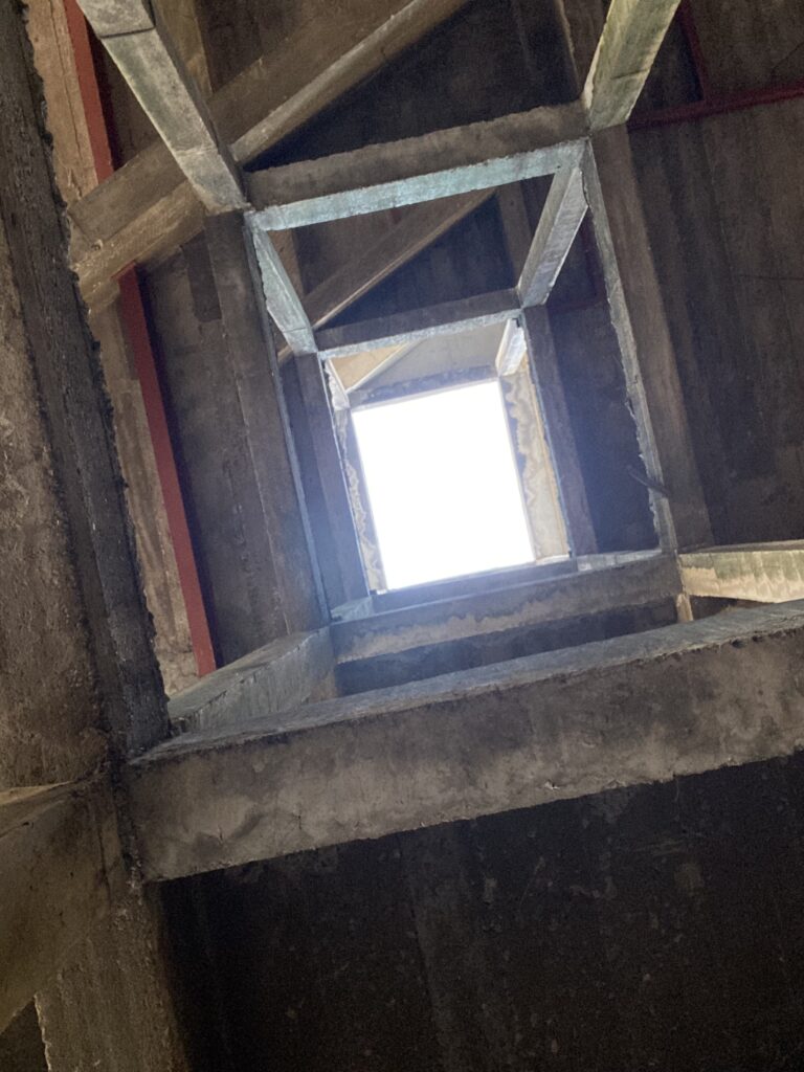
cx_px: 402
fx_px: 929
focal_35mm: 30
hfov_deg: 46.8
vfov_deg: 60.0
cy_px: 536
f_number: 2.2
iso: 100
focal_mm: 2.71
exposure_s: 1/60
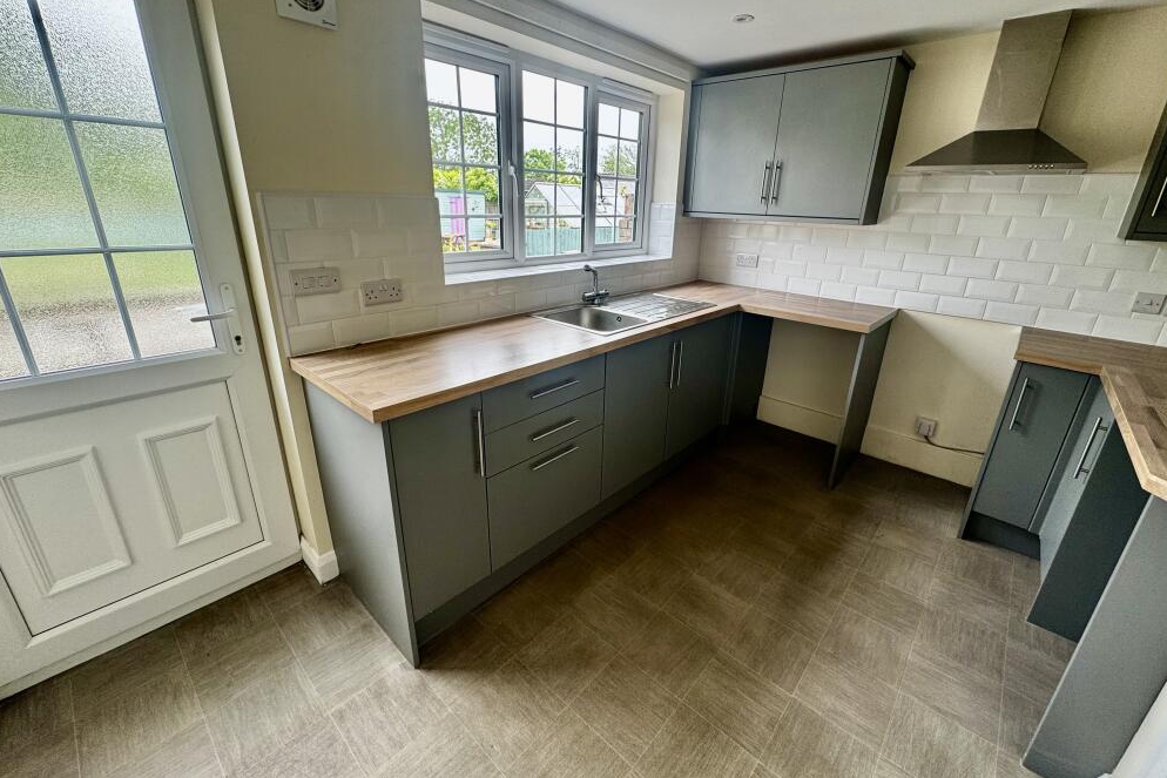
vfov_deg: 77.3
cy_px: 368
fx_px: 486
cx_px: 595
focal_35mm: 15
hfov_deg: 100.4
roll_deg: -1.4
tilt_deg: -19.1
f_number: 2.2
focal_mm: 2.22
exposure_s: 1/99
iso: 64
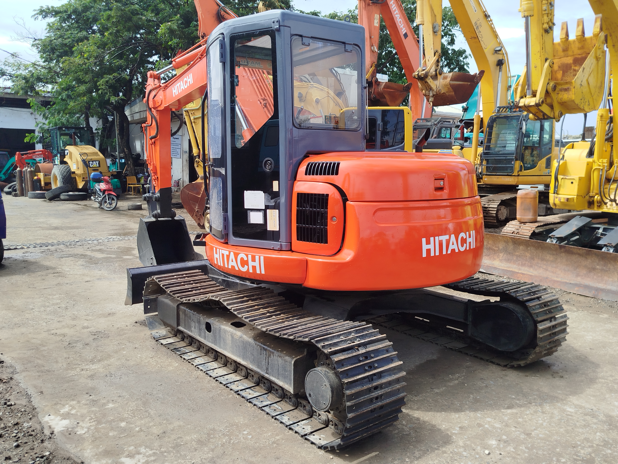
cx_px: 309
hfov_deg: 61.7
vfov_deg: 48.2
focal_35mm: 29
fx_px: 518
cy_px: 232
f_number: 1.7
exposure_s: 1/773
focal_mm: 5.31
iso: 50
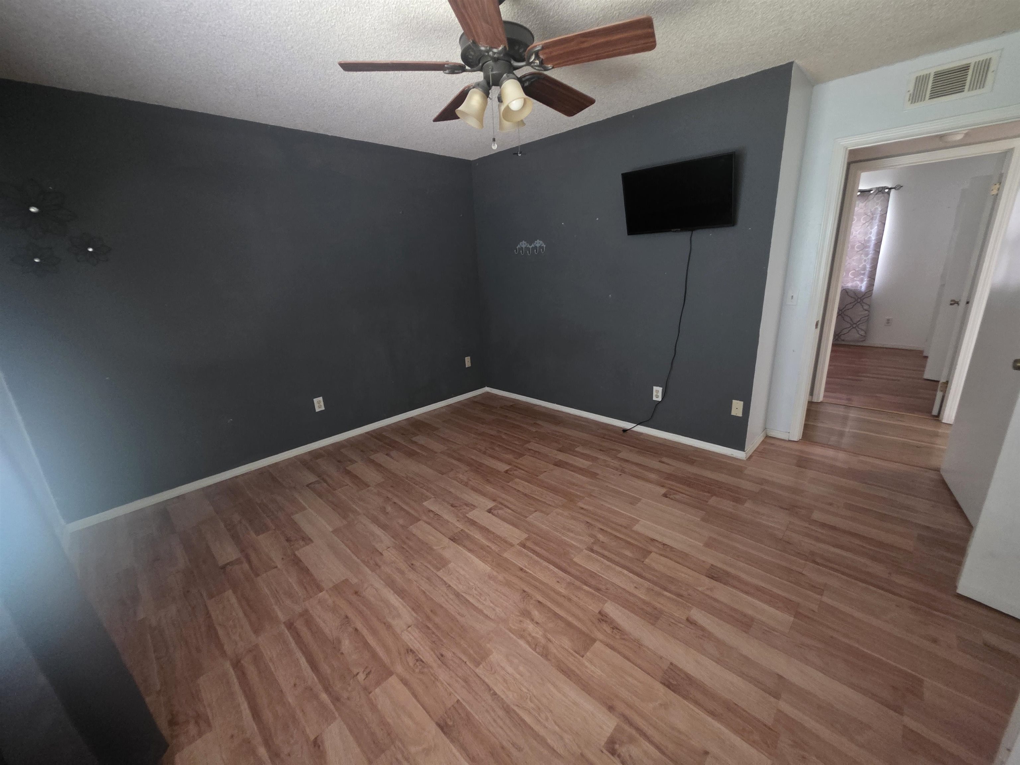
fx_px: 383
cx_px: 510
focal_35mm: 13
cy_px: 382
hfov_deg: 106.2
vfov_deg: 89.9
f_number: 1.9
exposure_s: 1/24
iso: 1250
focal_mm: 2.2
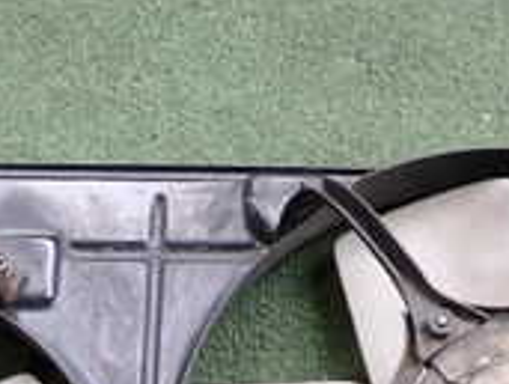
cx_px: 196
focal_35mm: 105
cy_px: 613
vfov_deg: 13.2
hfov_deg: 18.7
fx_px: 1547
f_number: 2.3
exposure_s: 1/100
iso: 200
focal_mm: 5.4
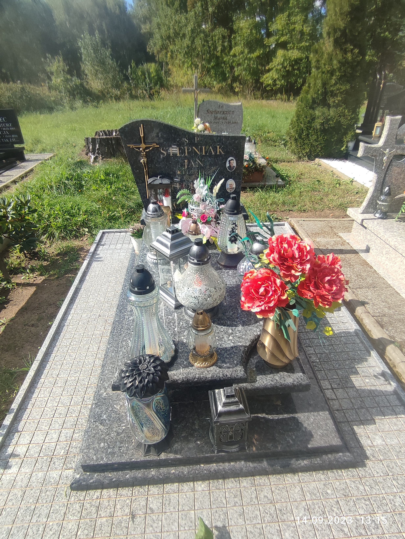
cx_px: 202
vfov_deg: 94.5
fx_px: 249
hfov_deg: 78.2
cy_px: 270
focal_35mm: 16
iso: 50
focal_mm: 1.65
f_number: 2.2
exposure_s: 1/799
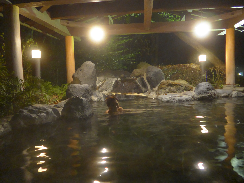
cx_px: 122
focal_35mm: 28
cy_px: 92
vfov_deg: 49.7
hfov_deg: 63.4
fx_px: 197
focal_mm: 6
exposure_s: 1/13
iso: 800
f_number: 2
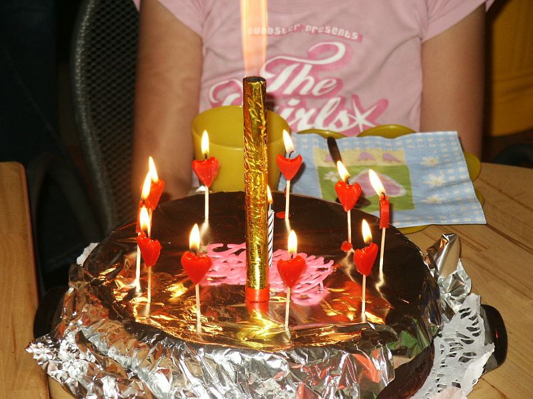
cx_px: 266
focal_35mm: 137
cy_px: 200
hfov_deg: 14.4
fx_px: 2109
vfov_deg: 10.8
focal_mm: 27.99
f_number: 3.6
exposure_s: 1/125
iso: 200
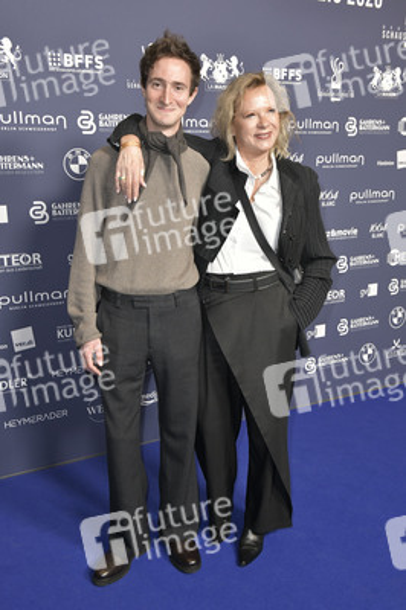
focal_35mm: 35
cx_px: 203
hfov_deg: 37.8
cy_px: 305
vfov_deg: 54.5
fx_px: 593
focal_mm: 35
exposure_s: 1/200
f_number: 6.3
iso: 2000
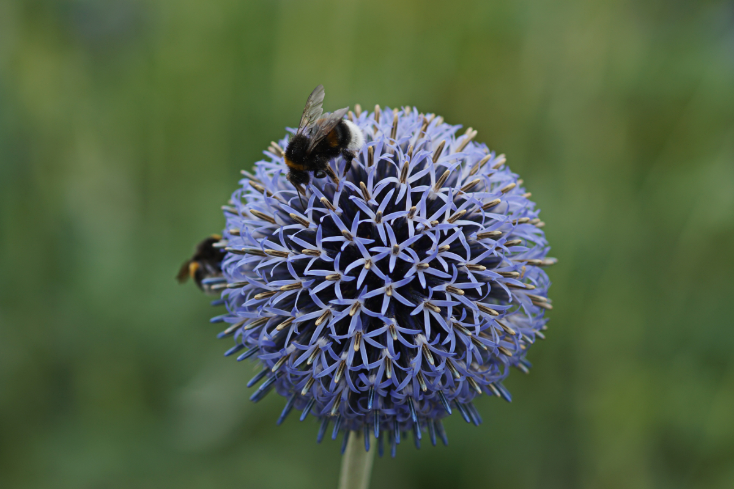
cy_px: 244
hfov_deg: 13.7
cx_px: 367
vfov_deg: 9.1
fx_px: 3058
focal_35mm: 150
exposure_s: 1/200
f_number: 4
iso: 100
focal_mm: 100
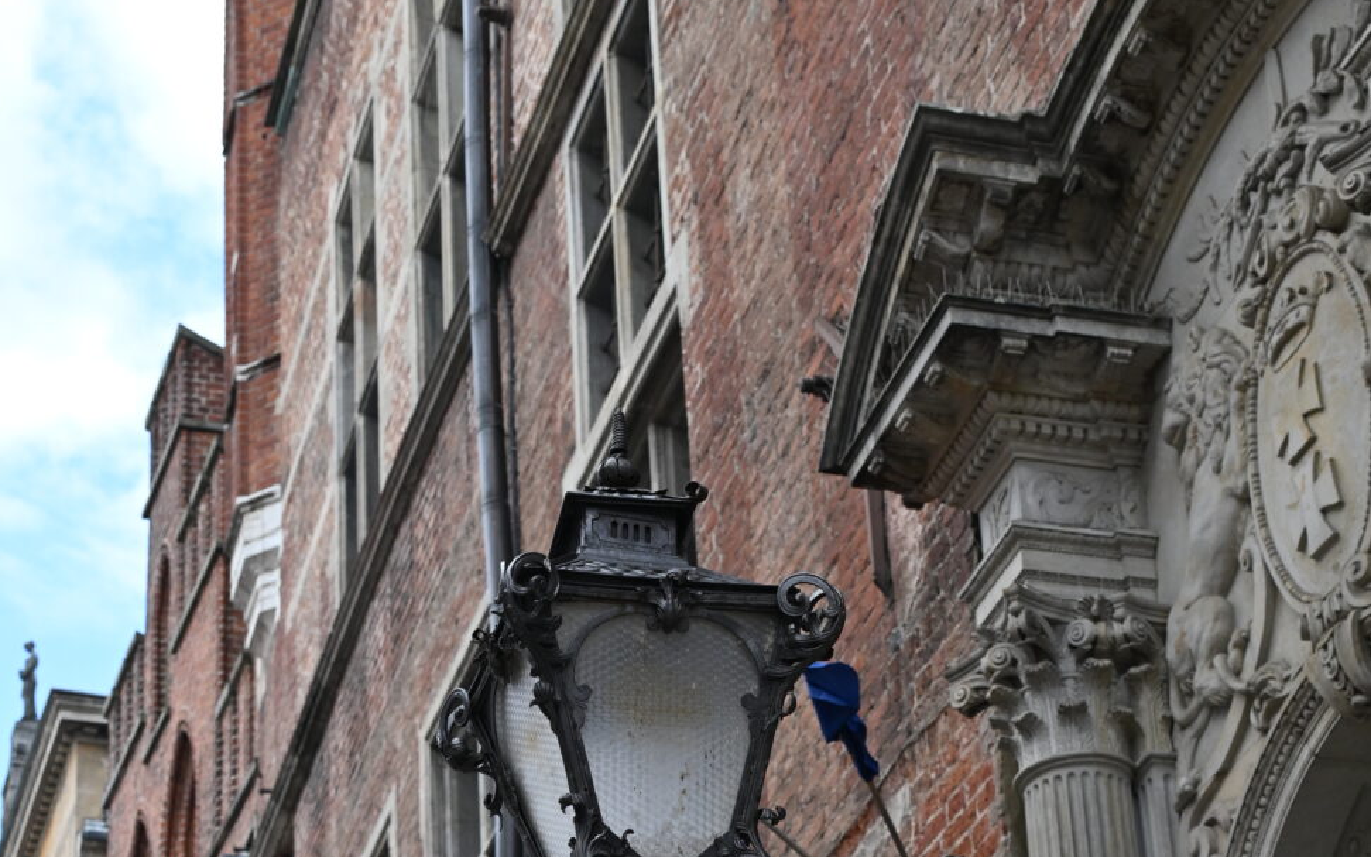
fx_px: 3214
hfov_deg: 24.1
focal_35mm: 86
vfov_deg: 14.7
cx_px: 618
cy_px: 1033
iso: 400
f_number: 4
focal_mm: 32
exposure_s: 1/1000
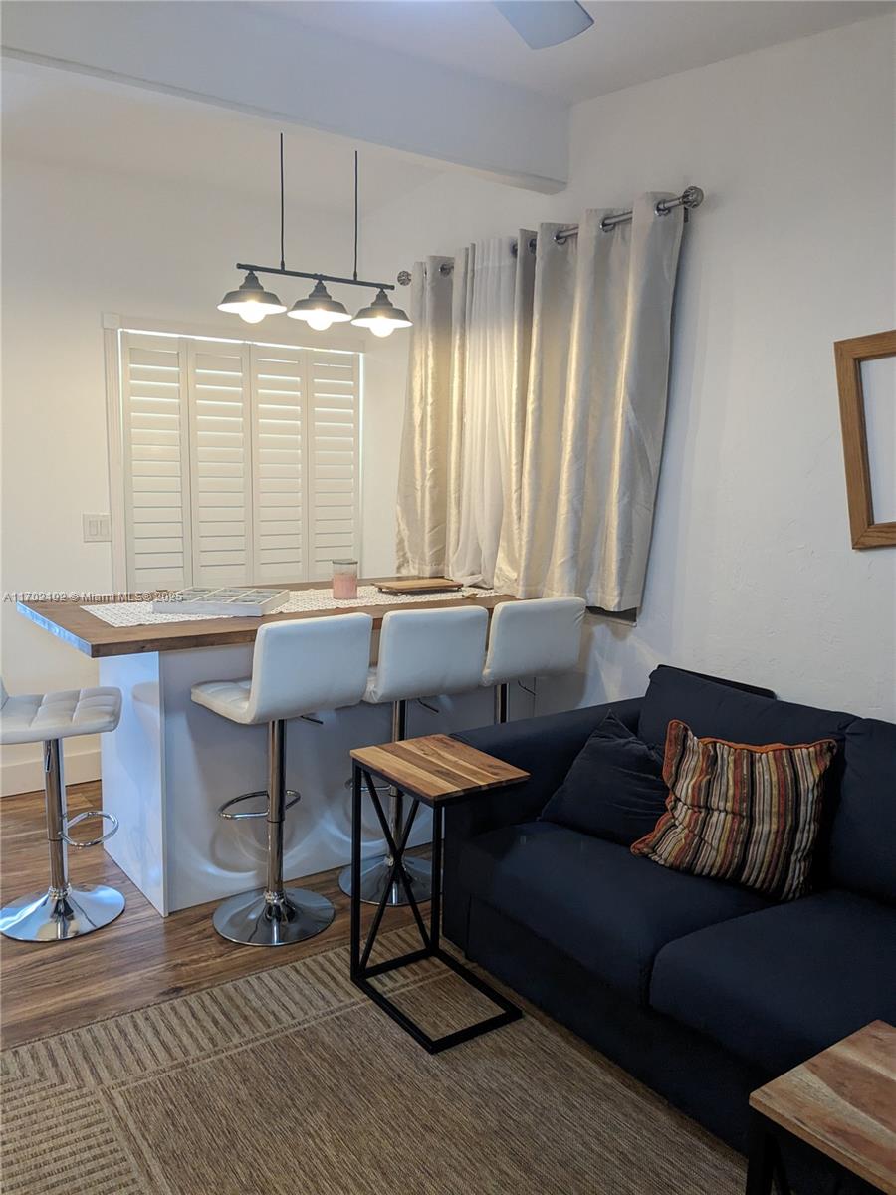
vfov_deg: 65.3
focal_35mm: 27
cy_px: 598
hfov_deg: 51.4
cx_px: 448
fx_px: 932
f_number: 1.73
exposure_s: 1/120
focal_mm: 4.38
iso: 262
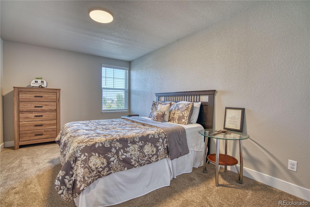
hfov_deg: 96.7
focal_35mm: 16
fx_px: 138
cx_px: 155
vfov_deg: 73.7
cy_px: 104
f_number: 5
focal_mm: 16
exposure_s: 1/25
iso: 500
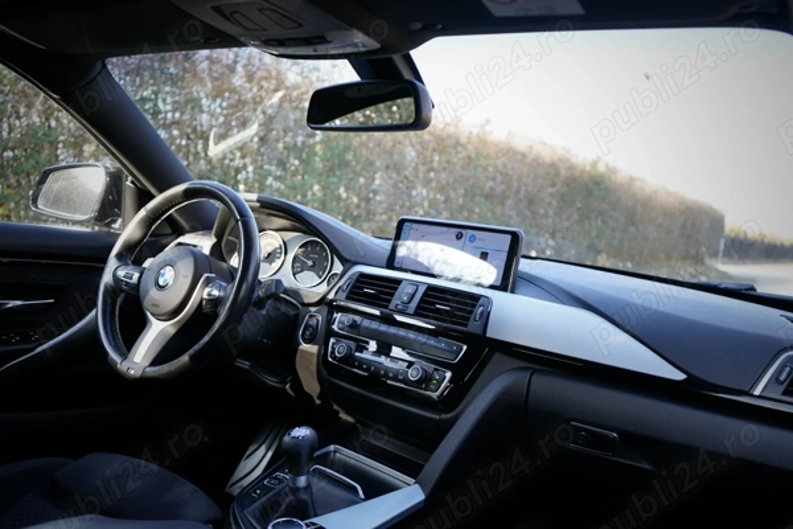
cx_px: 396
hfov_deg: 63.7
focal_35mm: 29
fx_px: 639
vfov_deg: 45.0
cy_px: 264
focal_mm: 29
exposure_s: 1/60
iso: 125
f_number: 3.5
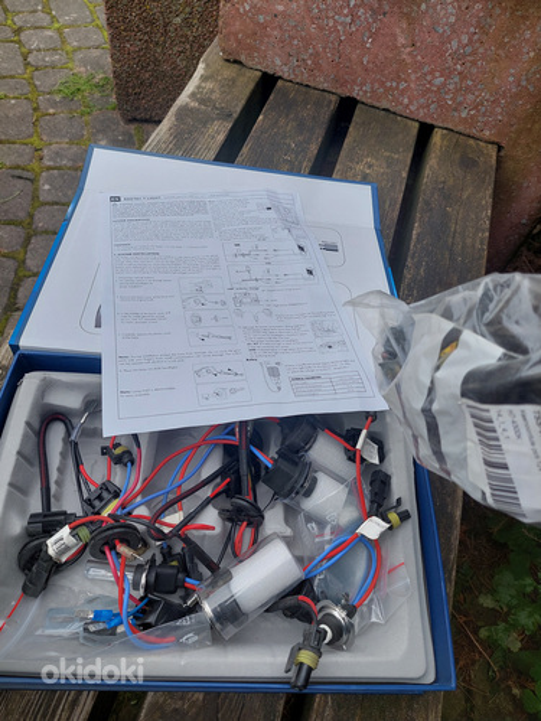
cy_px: 360
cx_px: 270
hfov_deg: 56.8
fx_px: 500
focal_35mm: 24
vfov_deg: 71.6
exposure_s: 1/527
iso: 40
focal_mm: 5.23
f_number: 1.8
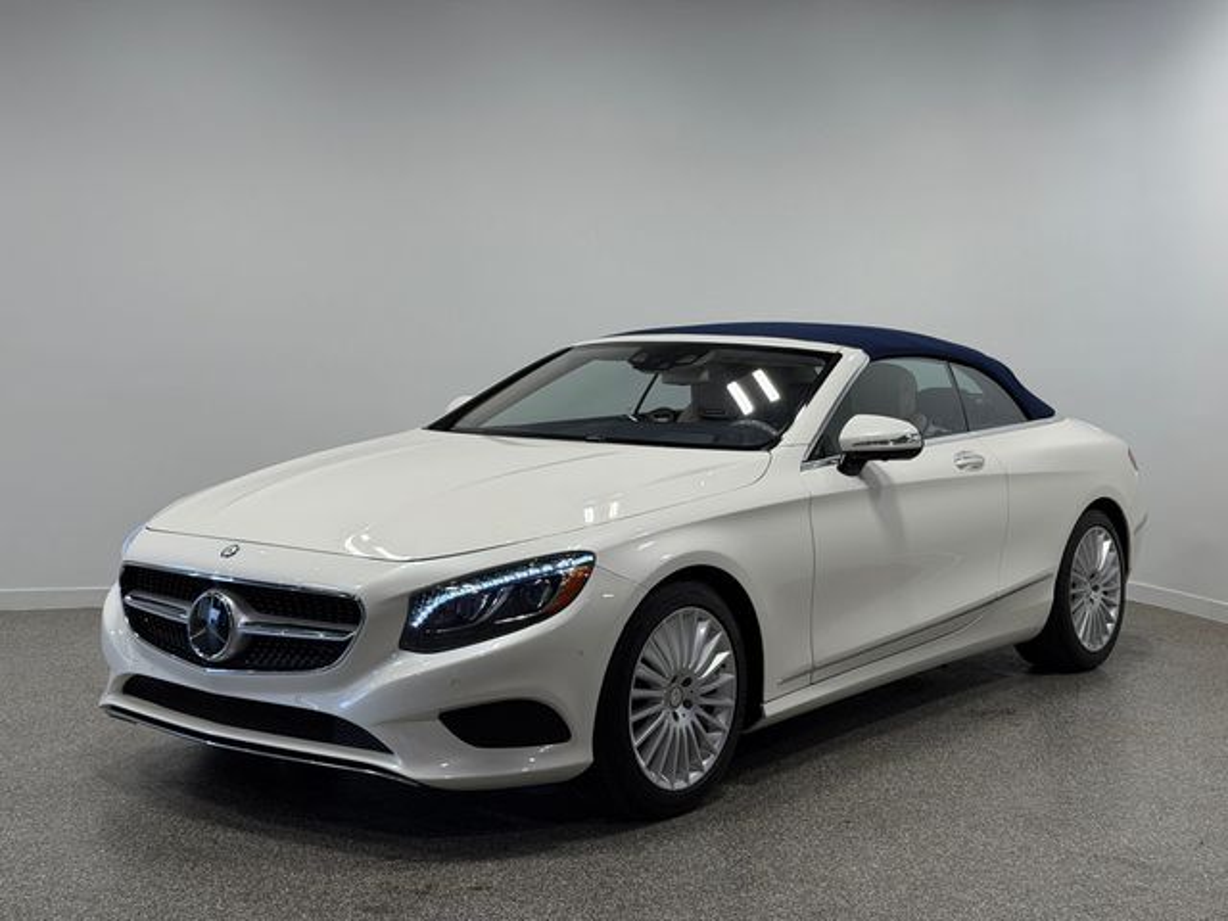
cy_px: 460
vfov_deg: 30.3
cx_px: 614
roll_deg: -1.0
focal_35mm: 48
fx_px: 1703
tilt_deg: -4.3
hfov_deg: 39.7
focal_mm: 6.76
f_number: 1.78
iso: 64
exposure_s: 1/557
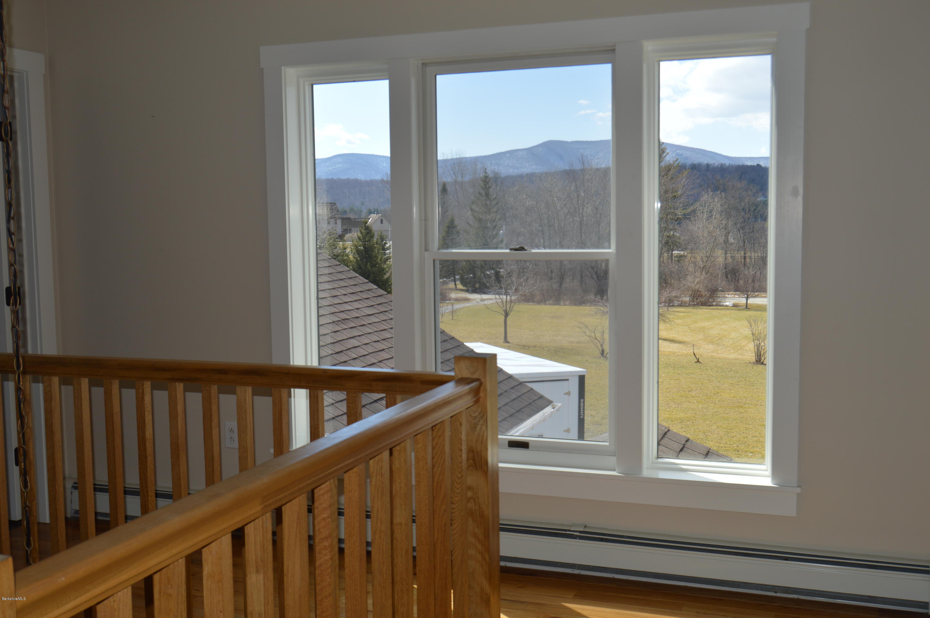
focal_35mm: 39
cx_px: 465
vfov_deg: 34.1
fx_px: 1006
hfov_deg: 49.6
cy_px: 309
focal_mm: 26
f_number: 6.3
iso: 100
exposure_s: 1/200
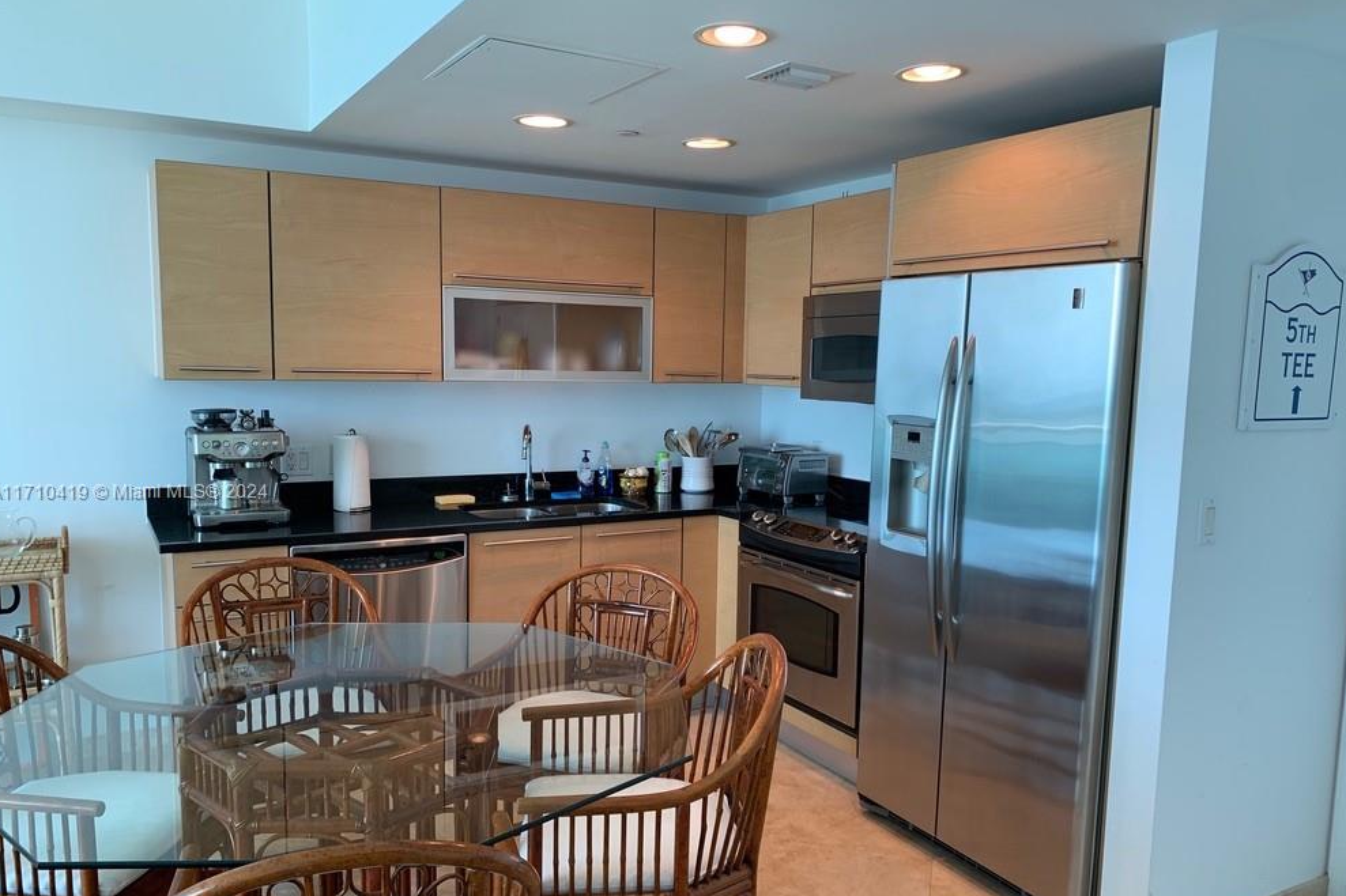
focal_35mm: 28
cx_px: 682
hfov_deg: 65.5
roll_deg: -1.0
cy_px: 494
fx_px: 1047
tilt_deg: -6.6
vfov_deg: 46.3
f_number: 1.8
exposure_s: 1/120
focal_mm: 4.25
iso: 64
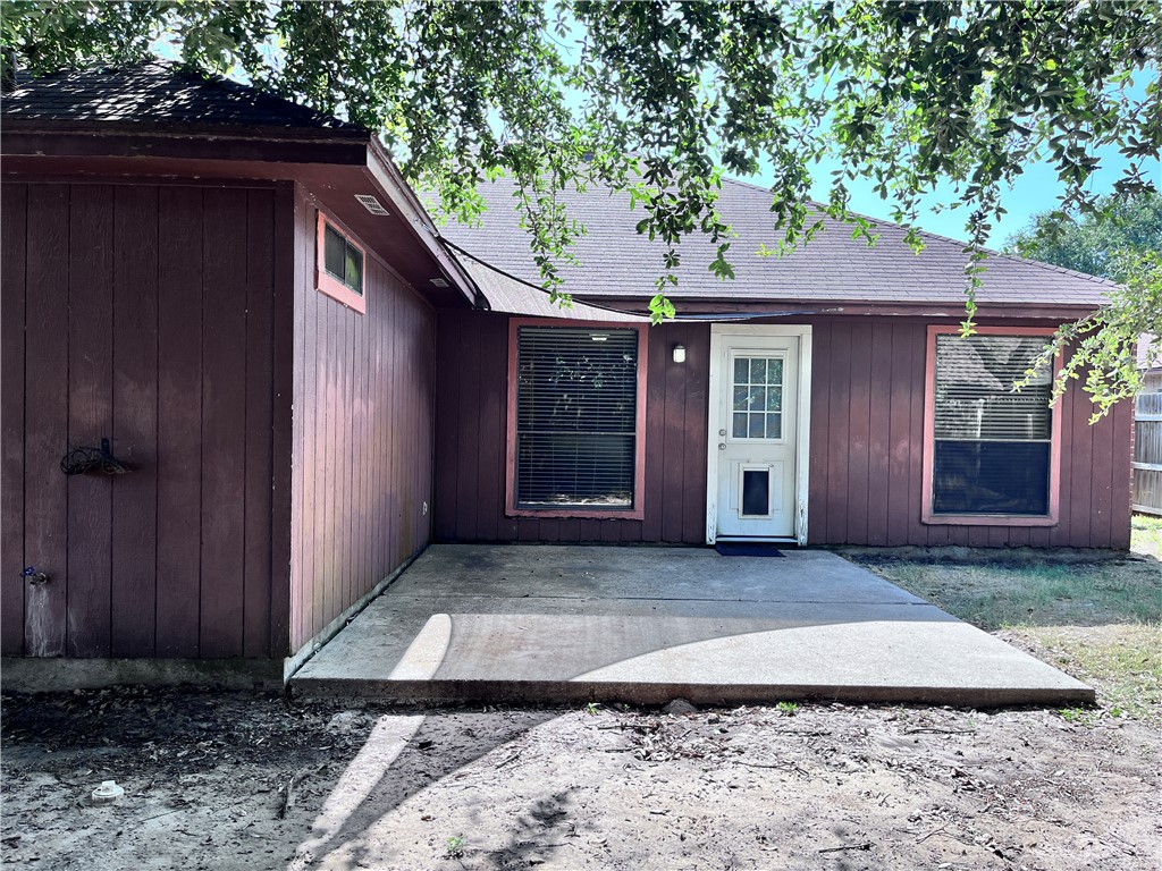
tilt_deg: -1.1
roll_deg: -0.6
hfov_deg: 67.3
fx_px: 873
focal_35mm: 26
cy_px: 436
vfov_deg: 53.1
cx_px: 581
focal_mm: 5.1
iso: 50
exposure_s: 1/845
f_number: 1.6
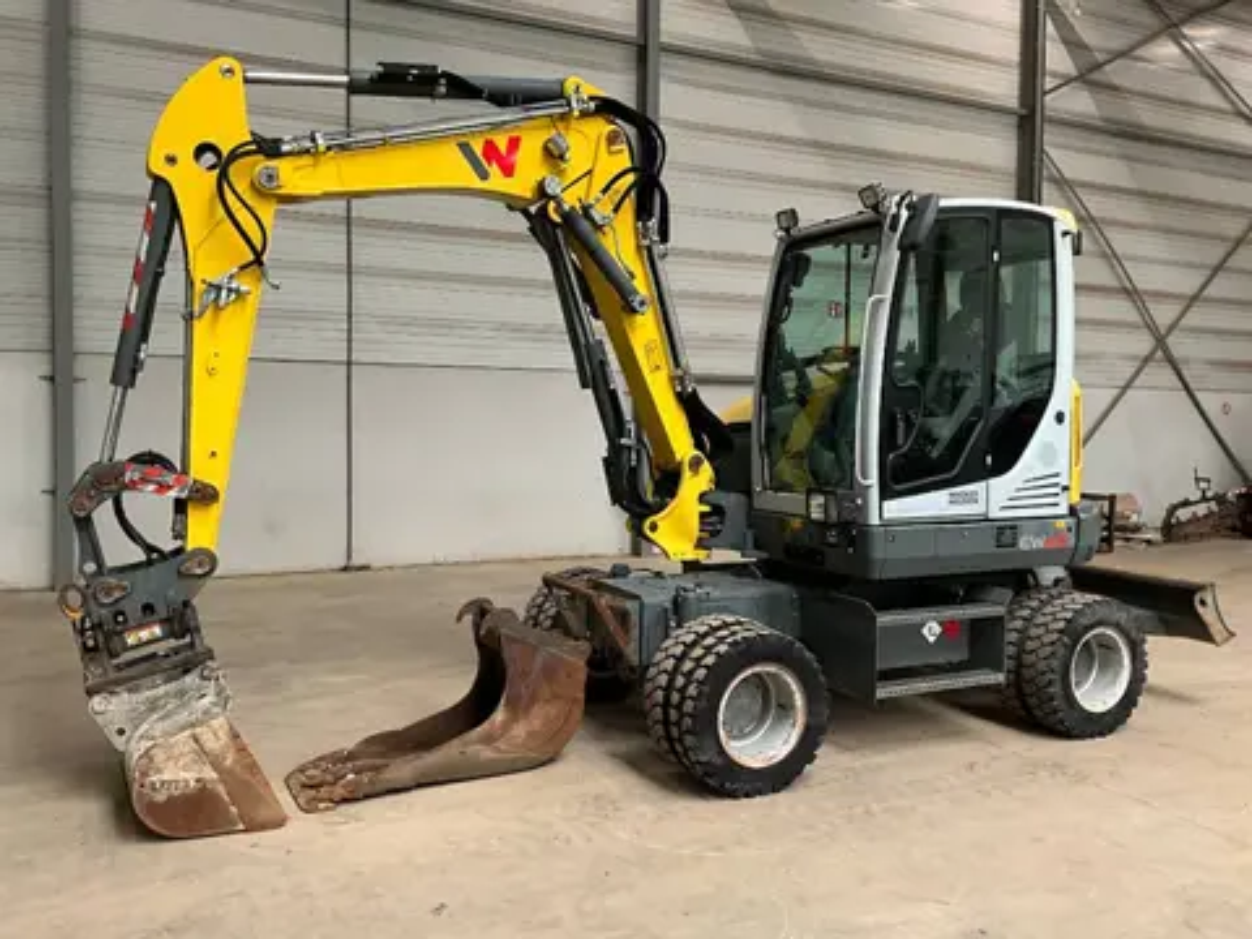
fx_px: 1049
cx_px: 626
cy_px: 470
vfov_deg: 48.2
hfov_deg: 61.7
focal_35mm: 29
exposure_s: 1/68
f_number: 1.8
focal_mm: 3
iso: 64
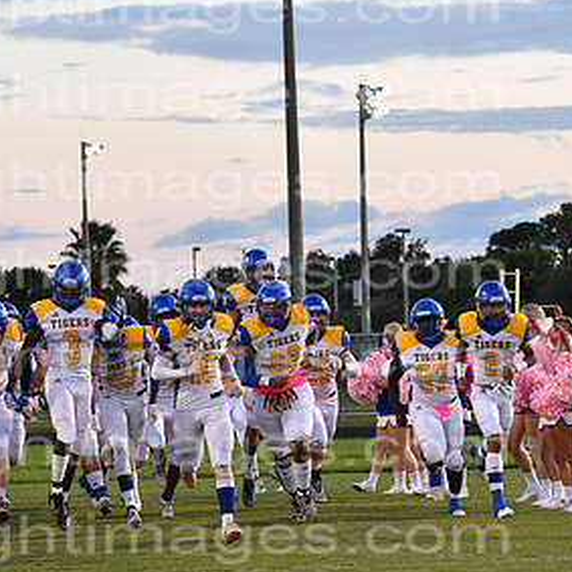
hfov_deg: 9.5
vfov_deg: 9.6
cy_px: 318
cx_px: 51
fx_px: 3421
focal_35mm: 183
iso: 1600
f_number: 4
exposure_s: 1/800
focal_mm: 70
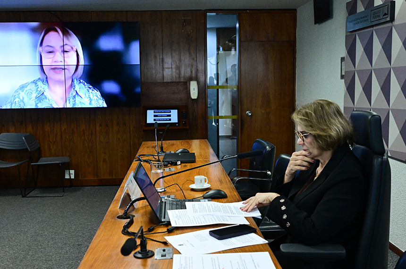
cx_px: 203
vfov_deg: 34.1
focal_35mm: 39
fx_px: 439
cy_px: 134
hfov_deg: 49.6
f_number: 5.6
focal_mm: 26.5
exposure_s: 1/200
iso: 4000
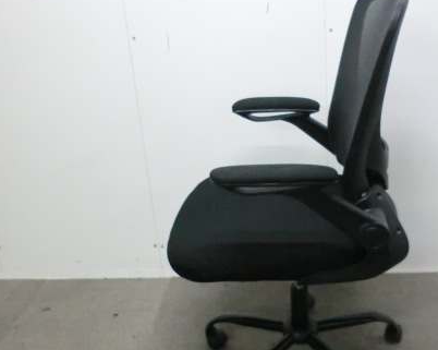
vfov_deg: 35.6
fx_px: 544
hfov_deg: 43.5
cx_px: 275
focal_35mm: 42
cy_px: 177
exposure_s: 1/50
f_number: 3.2
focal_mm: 4.9
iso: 800
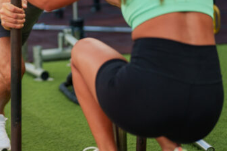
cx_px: 22
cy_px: 25
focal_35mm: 114
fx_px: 719
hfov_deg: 17.7
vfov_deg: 12.0
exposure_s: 1/1250
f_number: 1.4
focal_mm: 50
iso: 160
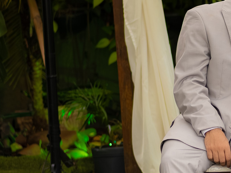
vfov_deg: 5.6
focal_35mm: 264
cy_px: 115
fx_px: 1762
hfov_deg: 7.4
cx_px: 328
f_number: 2
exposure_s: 1/400
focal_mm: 56
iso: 640
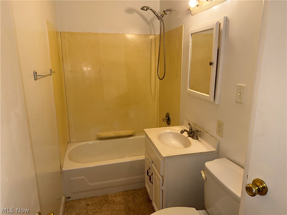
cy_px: 108
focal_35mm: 24
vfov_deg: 56.8
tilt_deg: -12.4
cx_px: 144
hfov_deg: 71.6
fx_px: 199
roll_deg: -0.2
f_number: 1.78
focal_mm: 6.76
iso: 64
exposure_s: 1/120
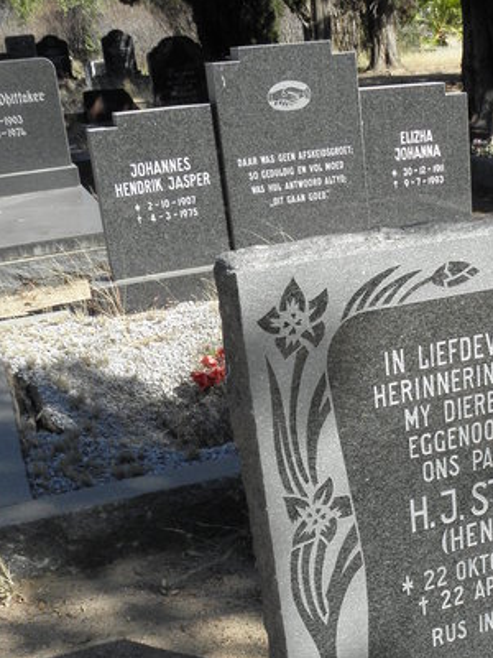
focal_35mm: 52
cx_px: 465
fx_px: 987
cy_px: 518
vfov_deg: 35.7
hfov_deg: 26.8
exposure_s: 1/160
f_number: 5.6
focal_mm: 4.6
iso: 64
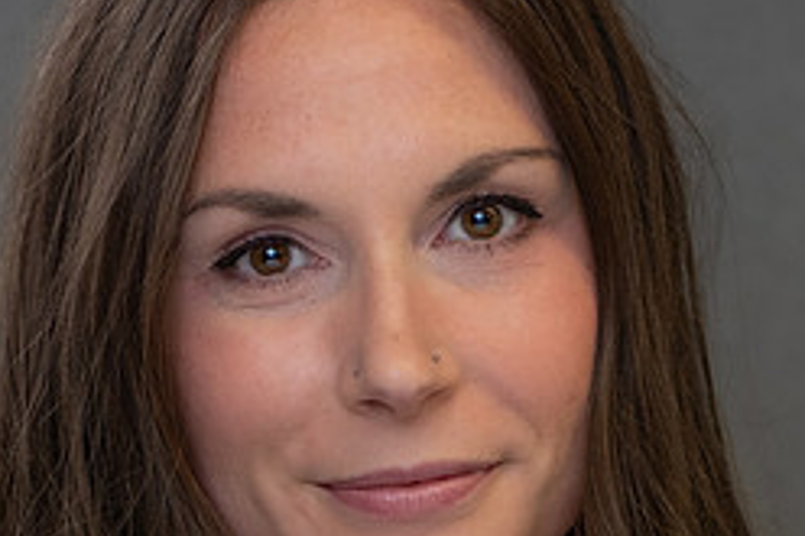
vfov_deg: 3.9
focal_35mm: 347
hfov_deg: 5.9
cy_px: 579
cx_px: 507
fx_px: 7754
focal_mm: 70
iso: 400
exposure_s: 1/250
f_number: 2.8
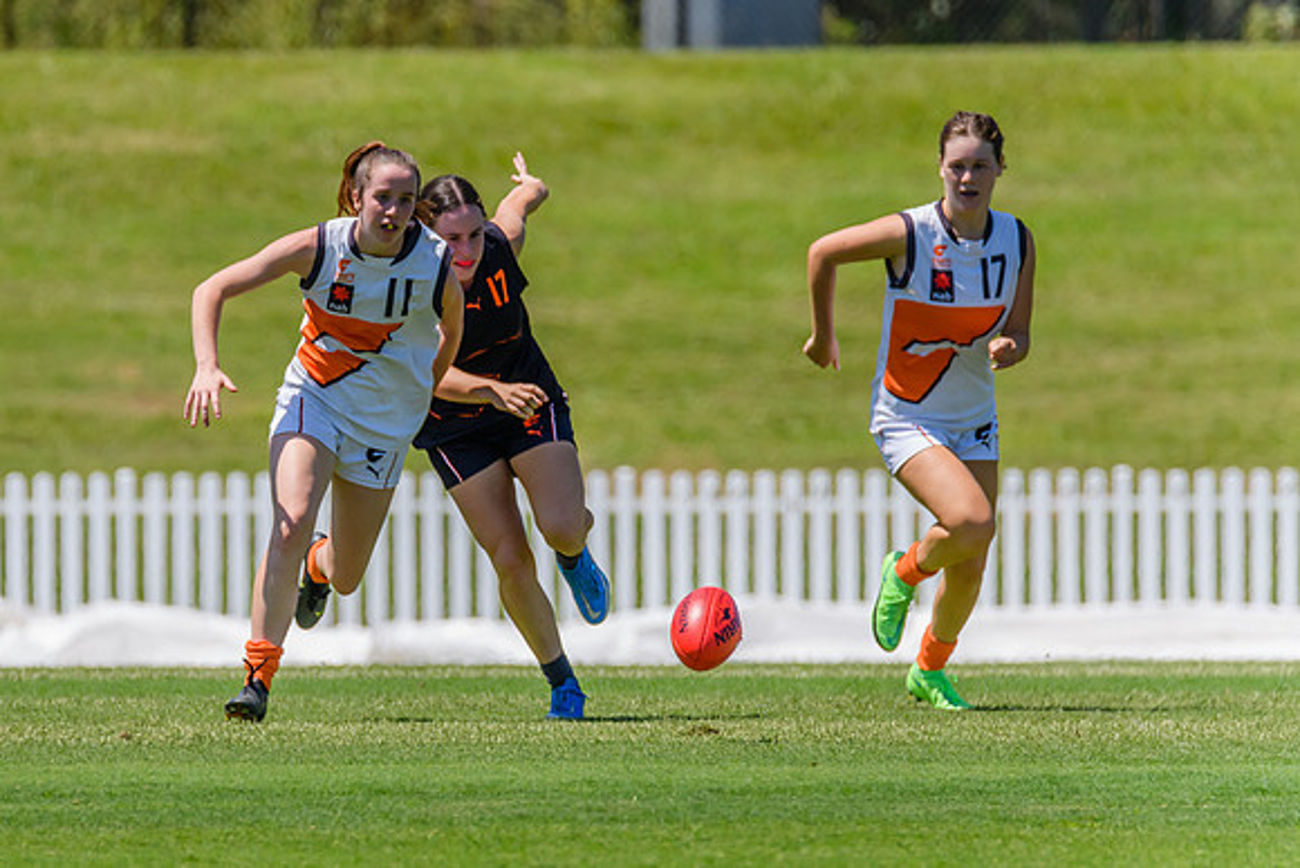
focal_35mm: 840
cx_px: 406
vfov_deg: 1.6
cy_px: 409
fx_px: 30338
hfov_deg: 2.5
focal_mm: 600
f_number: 9
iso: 800
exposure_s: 1/2000
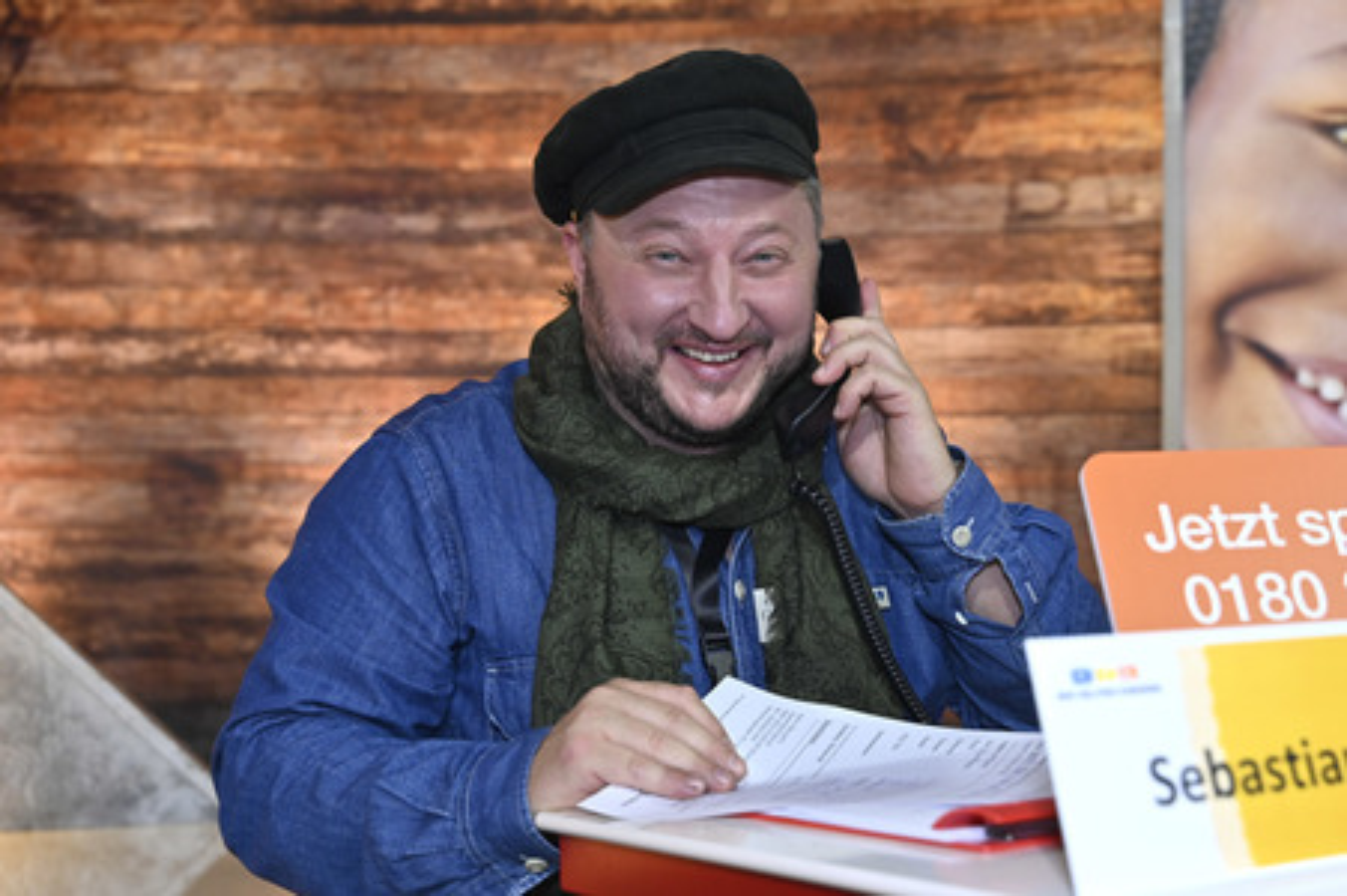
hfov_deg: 48.5
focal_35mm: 40
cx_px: 674
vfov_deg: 33.4
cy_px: 448
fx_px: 1496
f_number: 4
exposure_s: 1/200
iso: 1000
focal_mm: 40
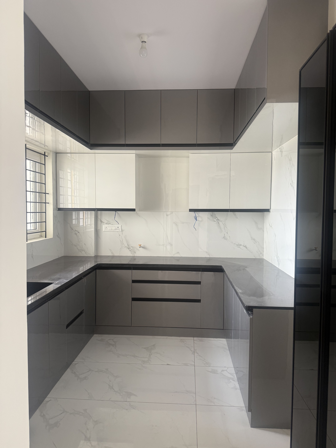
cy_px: 224
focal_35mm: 24
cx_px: 168
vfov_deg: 71.6
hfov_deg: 56.8
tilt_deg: -3.5
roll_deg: -1.0
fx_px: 311
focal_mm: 6.76
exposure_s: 1/50
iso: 160
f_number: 1.78
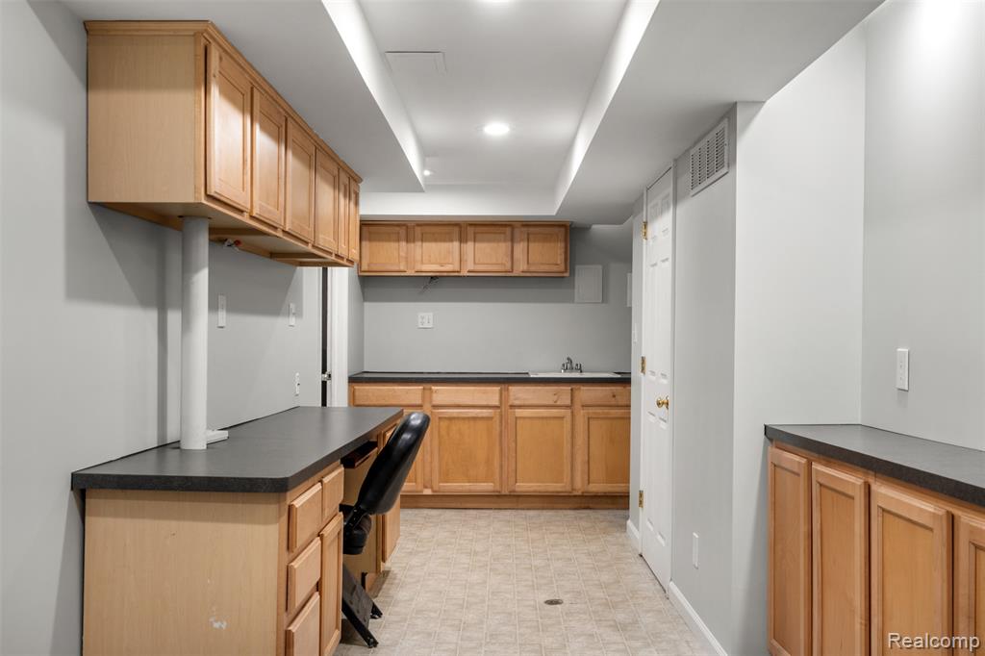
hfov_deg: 54.4
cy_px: 328
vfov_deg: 37.8
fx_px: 957
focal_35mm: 35
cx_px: 492
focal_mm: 35
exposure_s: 1/10
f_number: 9
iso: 400
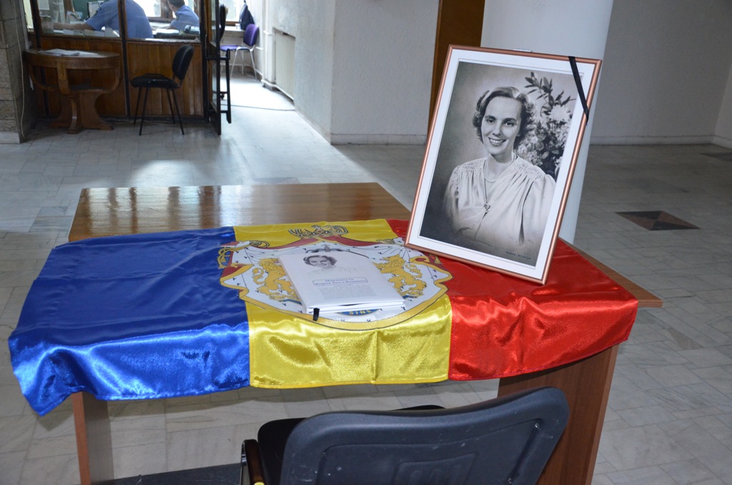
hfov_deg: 53.2
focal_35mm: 36
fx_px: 730
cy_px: 242
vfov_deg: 36.7
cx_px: 366
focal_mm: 24
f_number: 3.8
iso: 2000
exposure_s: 1/60
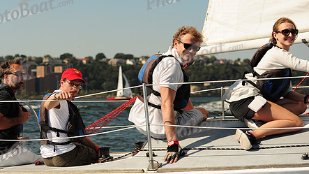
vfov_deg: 12.6
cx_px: 110
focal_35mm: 96
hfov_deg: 22.2
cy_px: 102
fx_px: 786
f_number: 4.5
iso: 320
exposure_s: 1/1250
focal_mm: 70
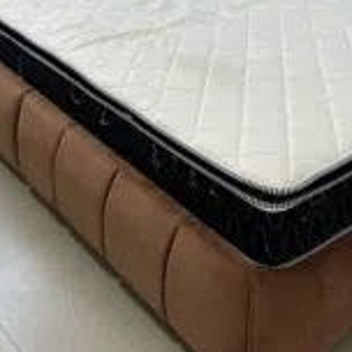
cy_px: 30
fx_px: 644
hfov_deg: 30.5
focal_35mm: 56
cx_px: 199
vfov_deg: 29.2
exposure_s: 1/121
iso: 200
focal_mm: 6.86
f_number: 1.78
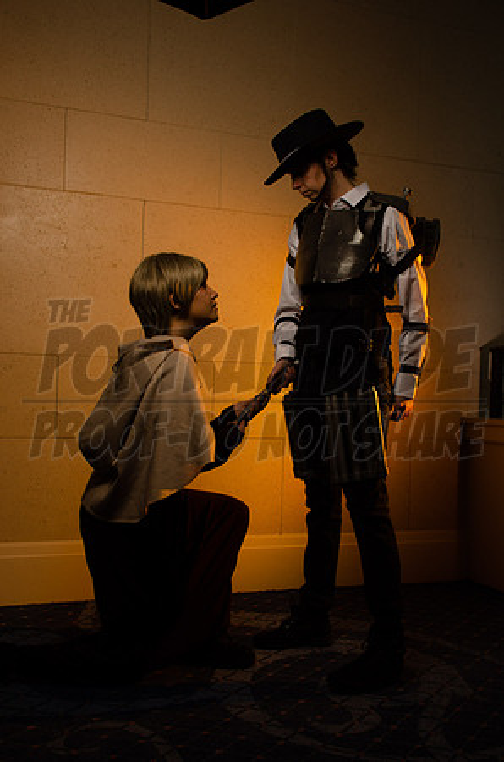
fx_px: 823
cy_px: 381
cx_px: 252
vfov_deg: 49.6
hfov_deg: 34.1
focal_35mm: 39
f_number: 16
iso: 200
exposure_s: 1/180
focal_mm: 26
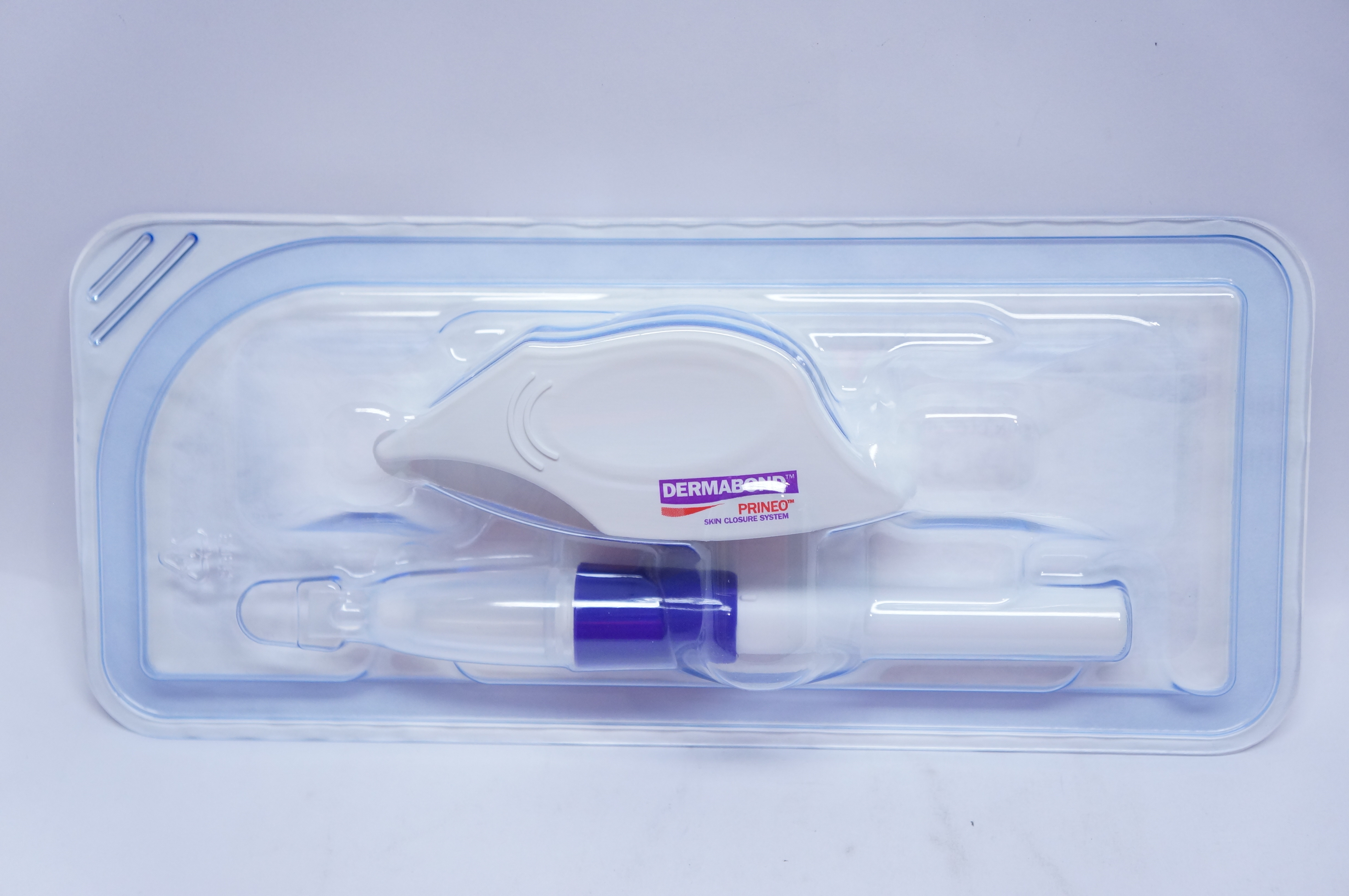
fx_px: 2021
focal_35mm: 54
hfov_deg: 36.9
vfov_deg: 25.0
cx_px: 674
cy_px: 448
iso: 800
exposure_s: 1/160
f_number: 4.5
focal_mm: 36
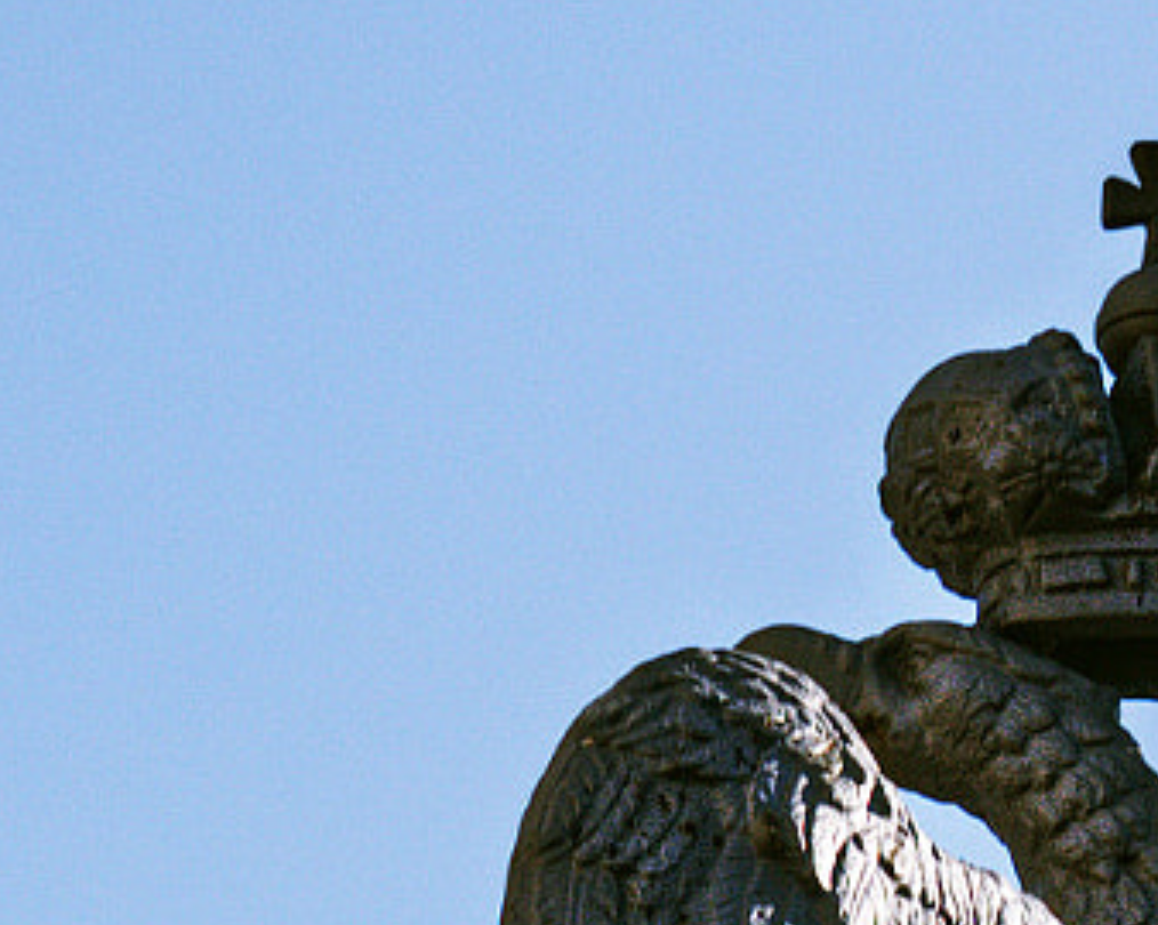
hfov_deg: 2.8
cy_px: 1549
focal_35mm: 700
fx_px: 23984
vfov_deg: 2.2
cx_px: 2128
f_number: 11
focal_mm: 105
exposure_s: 1/500
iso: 200
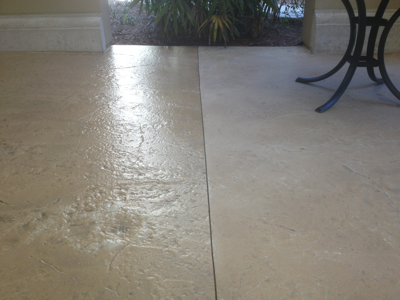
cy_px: 150
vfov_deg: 40.7
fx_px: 404
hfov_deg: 52.6
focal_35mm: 35
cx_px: 200
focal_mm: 4.28
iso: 50
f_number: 2.4
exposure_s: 1/120
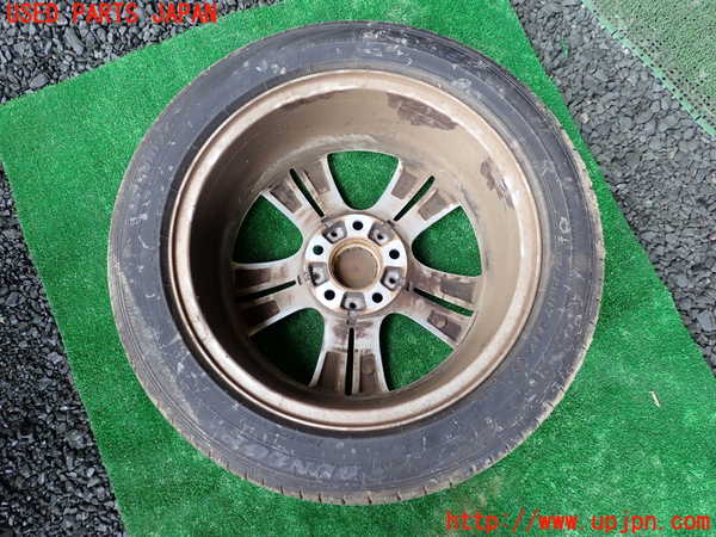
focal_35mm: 30
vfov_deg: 46.8
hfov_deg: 60.0
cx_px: 358
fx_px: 621
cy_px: 268
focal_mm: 5.4
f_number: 2.3
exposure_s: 1/125
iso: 160
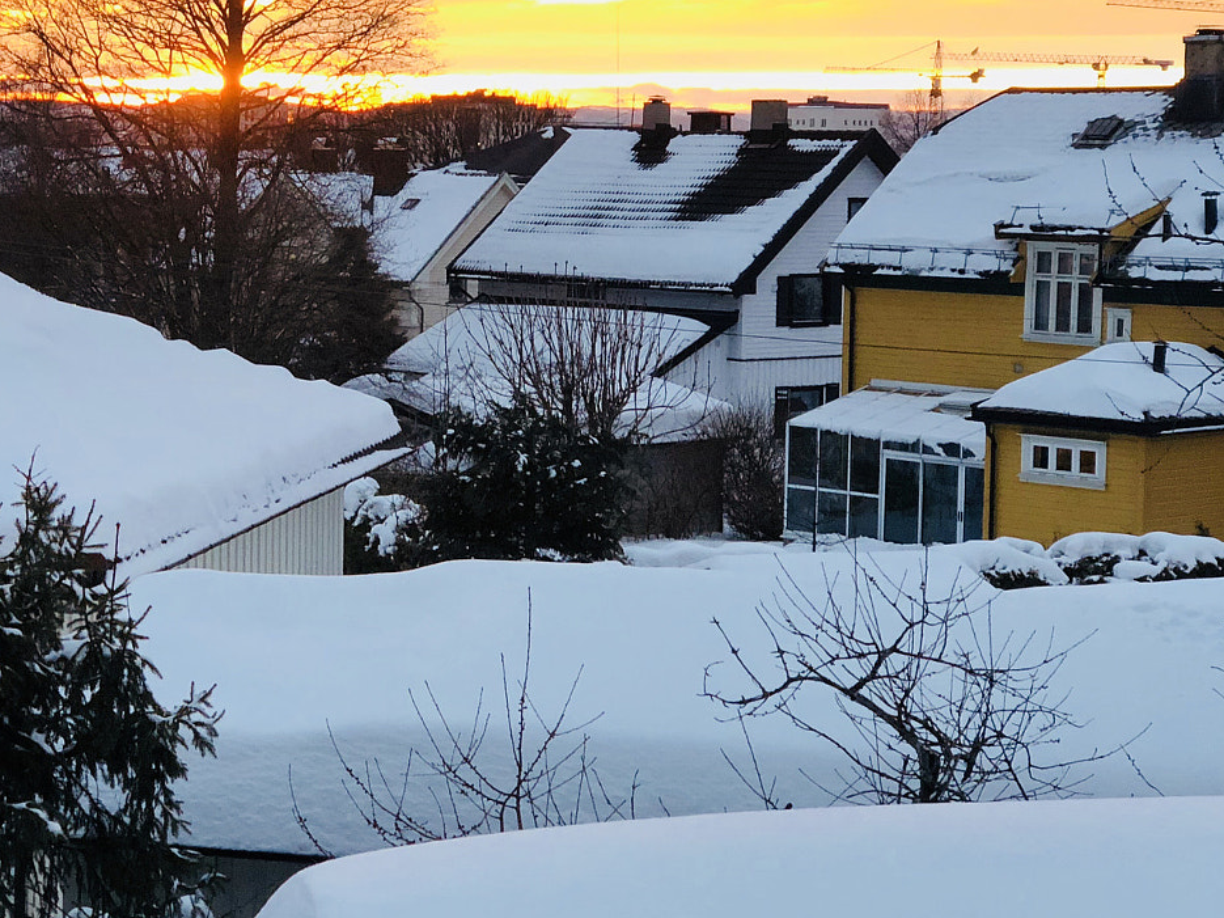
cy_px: 365
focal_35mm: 89
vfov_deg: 16.6
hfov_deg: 21.9
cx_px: 347
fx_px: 3147
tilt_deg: -3.6
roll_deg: -2.4
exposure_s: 1/50
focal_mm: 6
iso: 50
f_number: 2.4
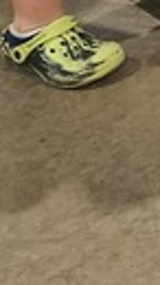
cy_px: -259
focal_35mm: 197
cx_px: 772
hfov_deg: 5.1
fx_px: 1488
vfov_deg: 10.2
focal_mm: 5.4
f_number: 1.8
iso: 200
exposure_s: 1/120
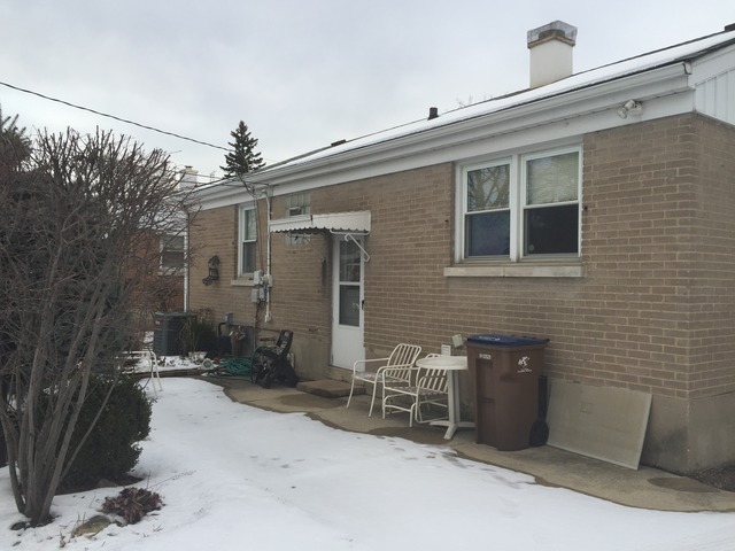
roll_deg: +0.2
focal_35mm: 29
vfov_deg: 48.2
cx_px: 368
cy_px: 276
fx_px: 616
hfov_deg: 61.7
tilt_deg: -1.5
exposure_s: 1/350
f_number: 2.2
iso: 32
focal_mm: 4.15
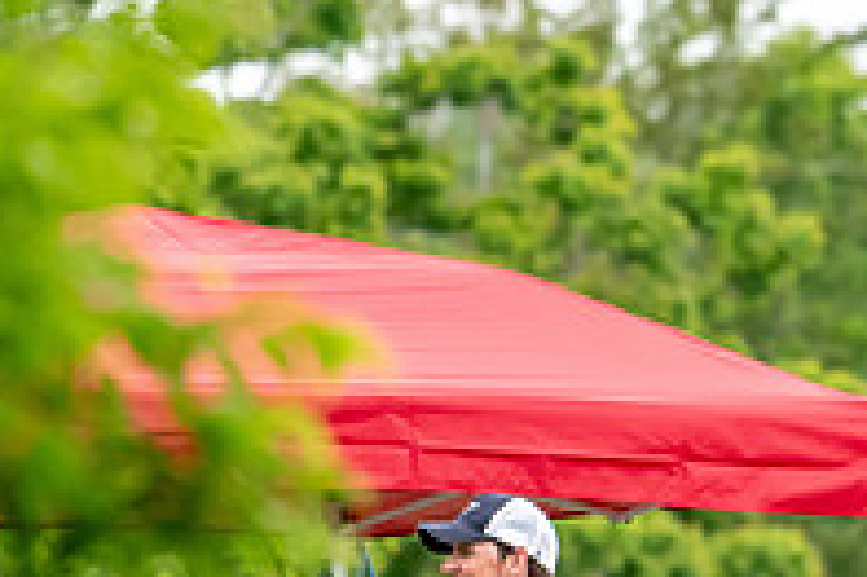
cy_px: 826
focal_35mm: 1280
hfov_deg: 1.6
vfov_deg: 1.1
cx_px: 1140
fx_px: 30800
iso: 1600
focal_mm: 290
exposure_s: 1/2000
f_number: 5.6
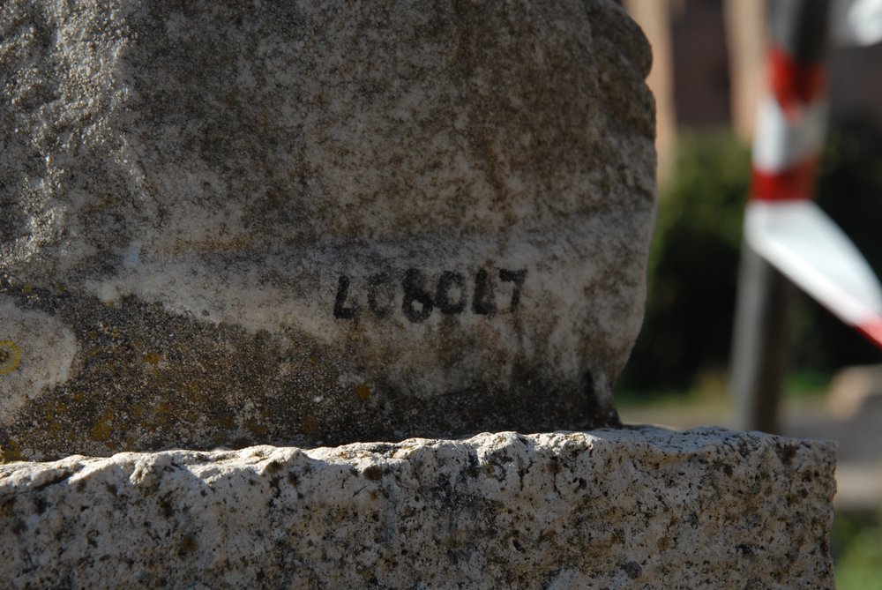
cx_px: 441
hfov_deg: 18.2
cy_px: 295
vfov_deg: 12.2
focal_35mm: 112
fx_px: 2759
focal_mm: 75
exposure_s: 1/350
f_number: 10
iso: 200
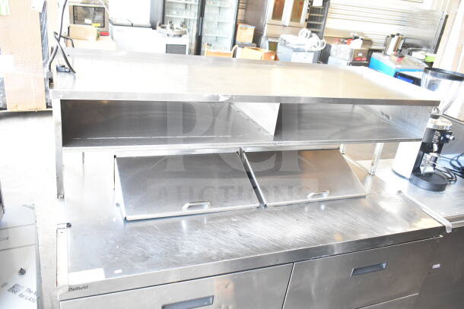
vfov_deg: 43.6
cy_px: 154
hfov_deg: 61.9
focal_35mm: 30
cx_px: 232
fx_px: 387
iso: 1600
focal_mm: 20
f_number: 4
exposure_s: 1/60
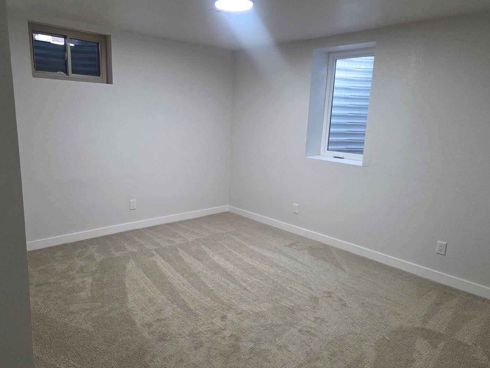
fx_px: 368
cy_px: 185
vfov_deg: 53.1
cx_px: 239
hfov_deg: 67.3
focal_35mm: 26
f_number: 1.8
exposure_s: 1/120
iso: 320
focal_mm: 5.4
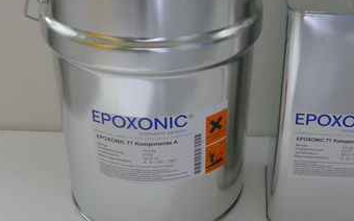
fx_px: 578
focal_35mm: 60
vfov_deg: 21.5
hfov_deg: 33.5
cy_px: 78
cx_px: 256
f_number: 2.5
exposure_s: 1/80
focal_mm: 8.5
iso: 160
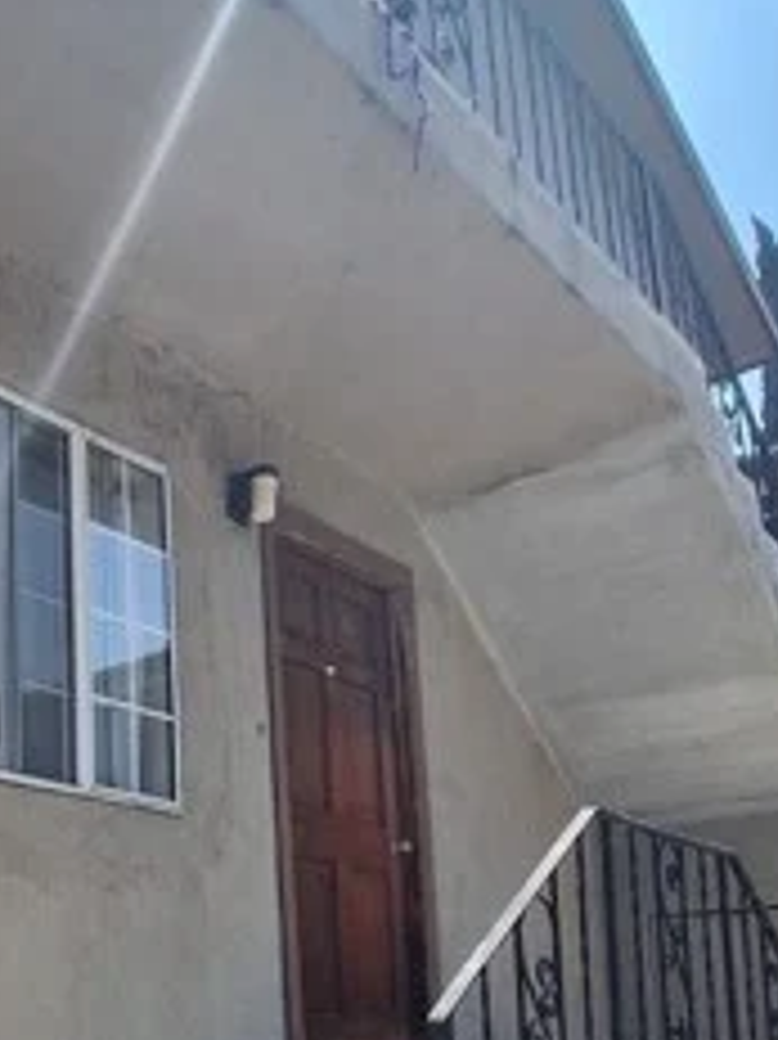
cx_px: -18
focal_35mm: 36
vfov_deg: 48.0
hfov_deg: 35.4
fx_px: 1080
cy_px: 855
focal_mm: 1.74
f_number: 2.2
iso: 40
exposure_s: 1/2070
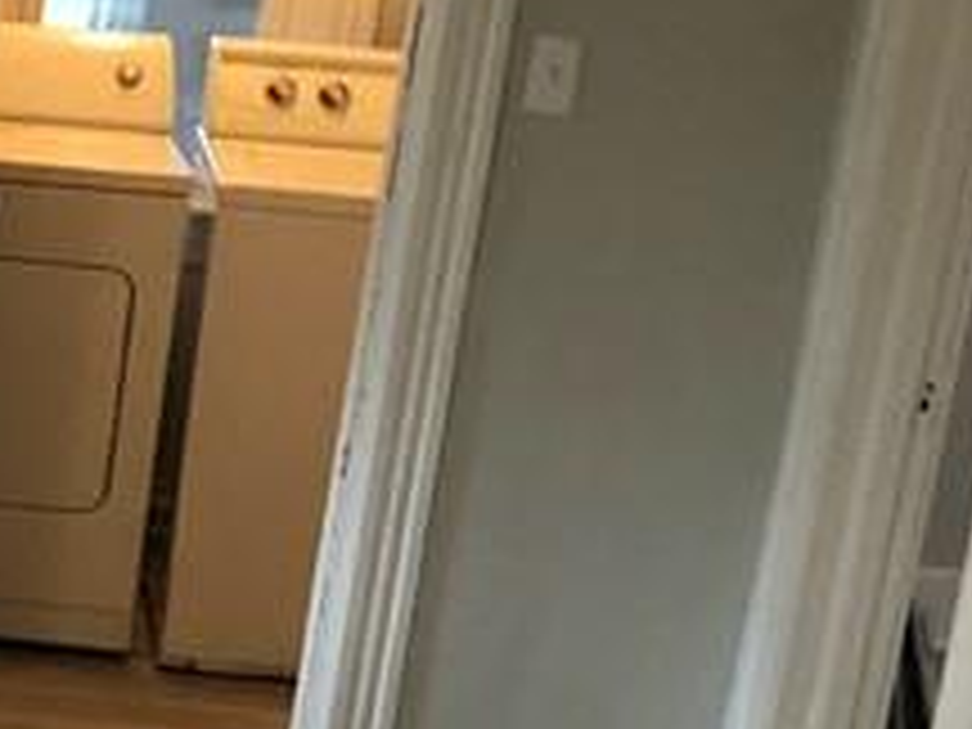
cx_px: -878
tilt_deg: -14.6
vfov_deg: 11.1
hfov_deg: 13.1
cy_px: 526
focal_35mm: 133
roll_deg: -4.3
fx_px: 3735
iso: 100
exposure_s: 1/15
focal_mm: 3.99
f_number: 1.8
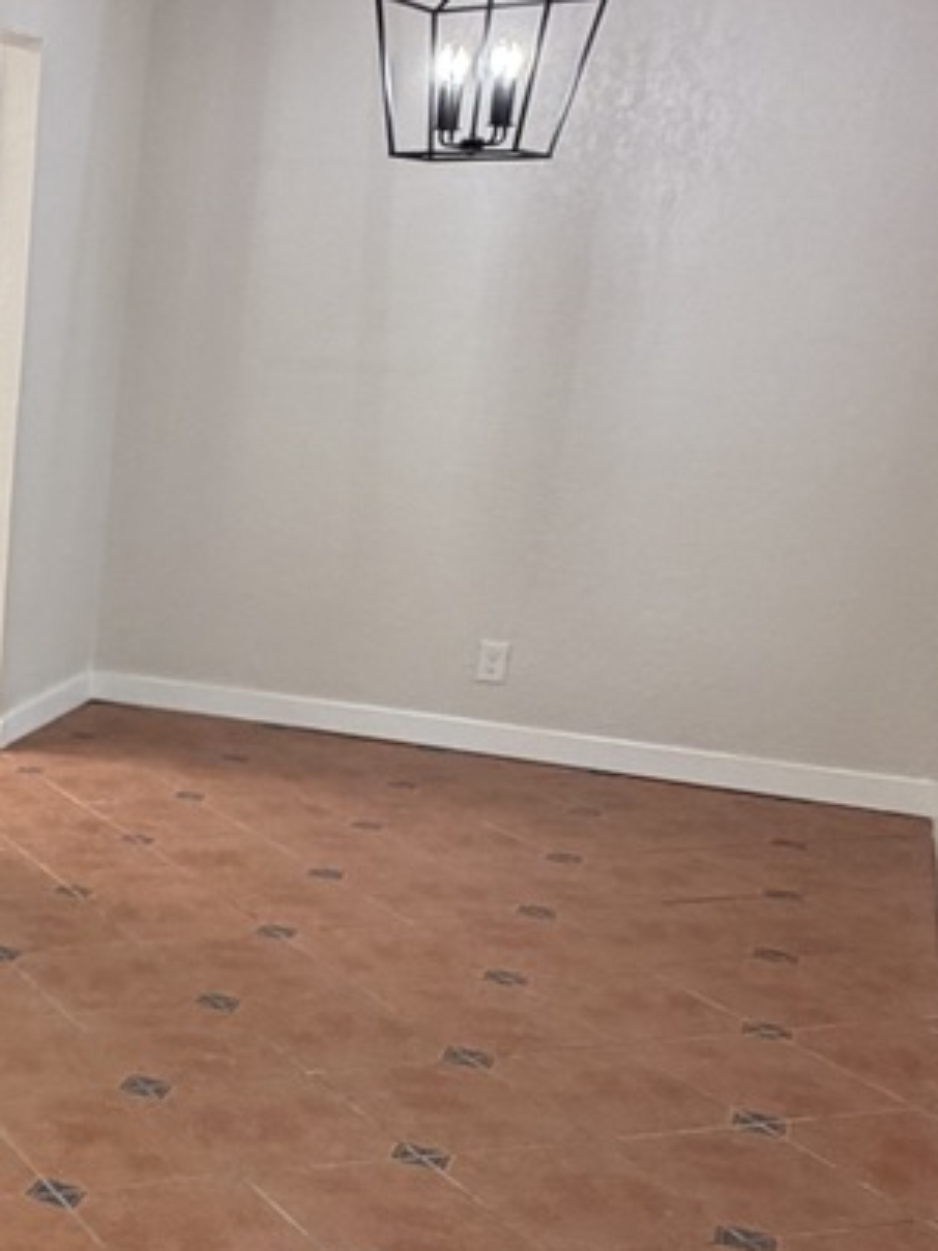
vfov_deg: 37.8
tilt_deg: -19.0
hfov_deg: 23.8
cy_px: 841
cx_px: -419
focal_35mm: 50
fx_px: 1807
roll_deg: -0.2
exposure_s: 1/60
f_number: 2.2
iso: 250
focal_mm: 2.22
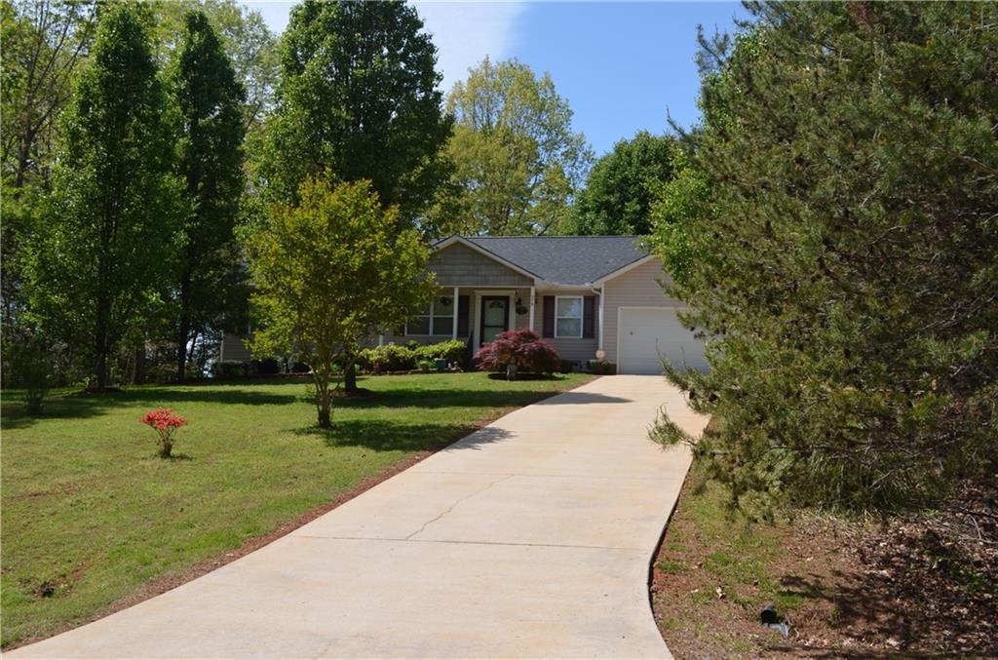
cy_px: 330
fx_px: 1078
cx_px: 499
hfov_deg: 49.7
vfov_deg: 34.0
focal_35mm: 39
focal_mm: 26
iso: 100
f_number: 9
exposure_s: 1/200
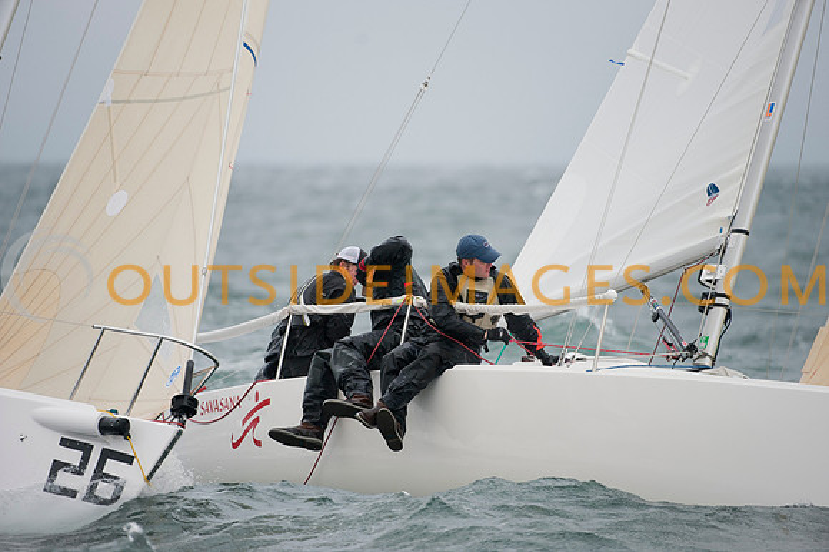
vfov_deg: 3.9
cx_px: 414
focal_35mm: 350
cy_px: 276
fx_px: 8055
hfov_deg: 5.9
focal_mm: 350
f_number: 4
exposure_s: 1/1600
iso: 500
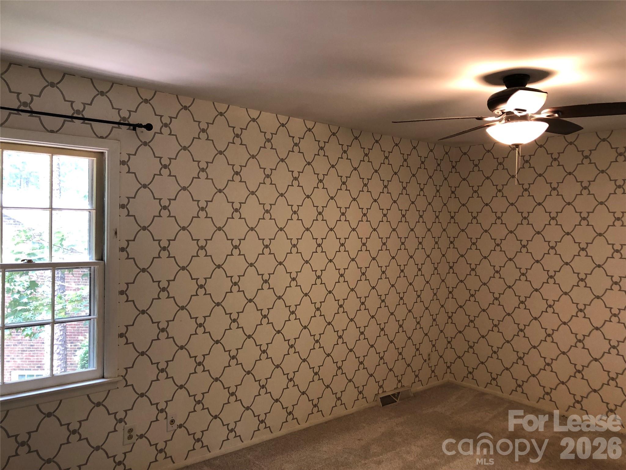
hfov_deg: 63.4
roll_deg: -0.7
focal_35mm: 28
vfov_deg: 49.7
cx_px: 313
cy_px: 235
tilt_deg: -2.4
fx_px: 506
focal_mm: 3.99
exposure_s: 1/15
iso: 40
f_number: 1.8
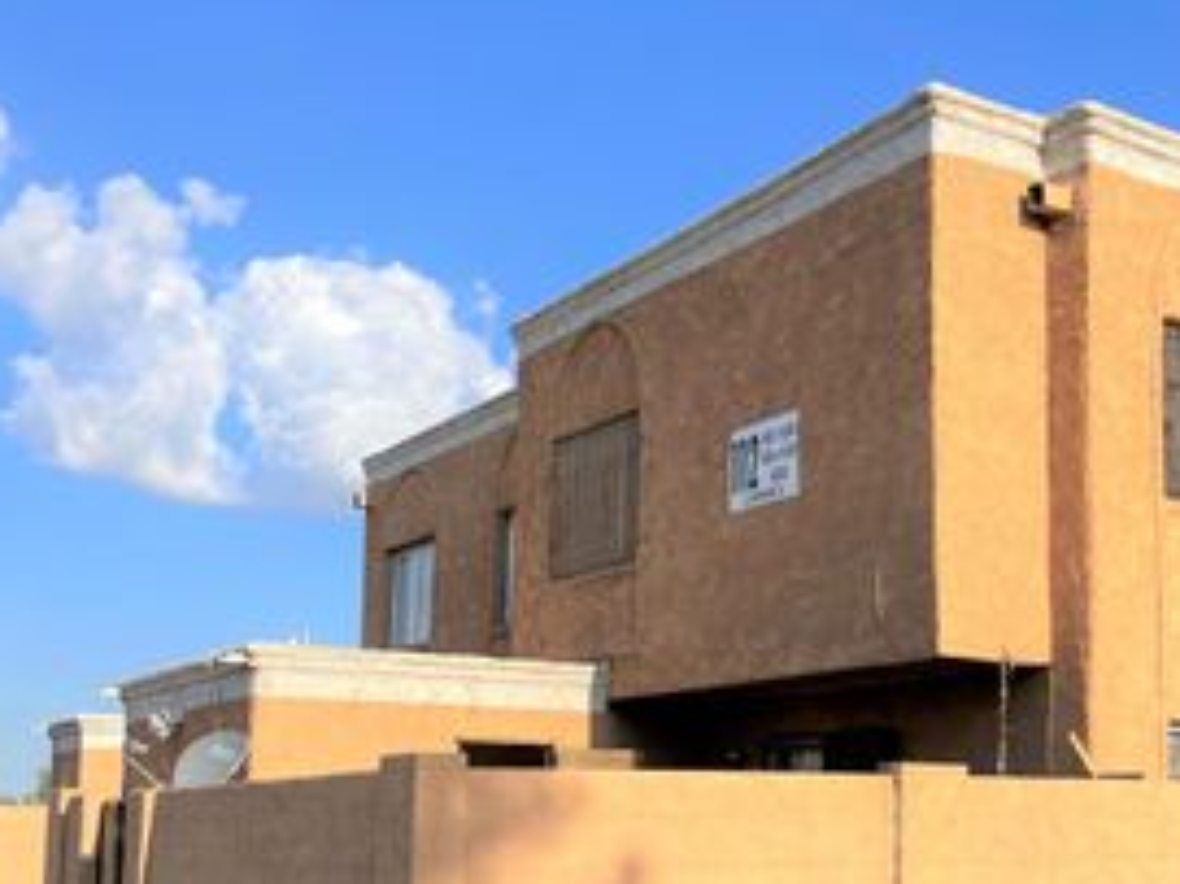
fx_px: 1636
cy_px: 625
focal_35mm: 48
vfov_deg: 29.9
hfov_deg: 38.3
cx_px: 932
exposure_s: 1/3922
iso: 32
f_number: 1.6
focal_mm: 5.1
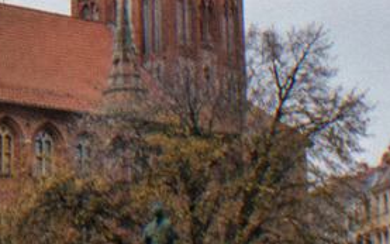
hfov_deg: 14.7
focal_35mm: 136
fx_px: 1445
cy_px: 107
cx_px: -130
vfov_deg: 9.6
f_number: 11
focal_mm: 37
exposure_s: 1/160
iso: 100
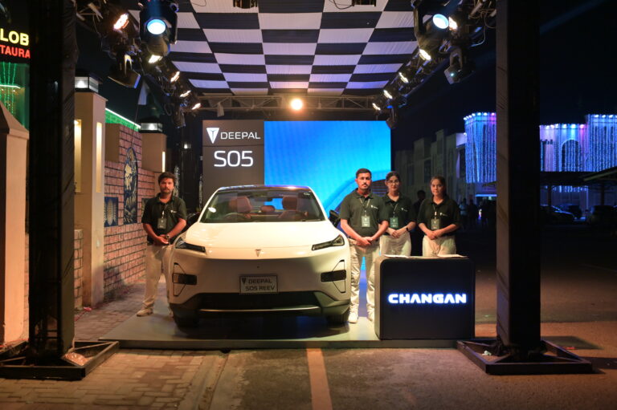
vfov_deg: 37.8
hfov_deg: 54.5
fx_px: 599
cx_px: 308
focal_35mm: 35
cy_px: 205
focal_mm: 35
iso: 640
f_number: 2.8
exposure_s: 1/200
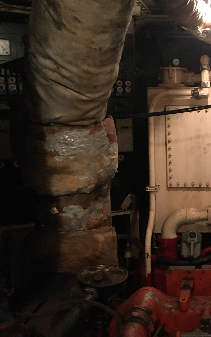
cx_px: 229
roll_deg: +0.8
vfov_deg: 47.2
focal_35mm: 42
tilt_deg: -11.3
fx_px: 386
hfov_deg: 28.0
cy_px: 172
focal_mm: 4.15
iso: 400
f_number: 2.2
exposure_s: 1/17
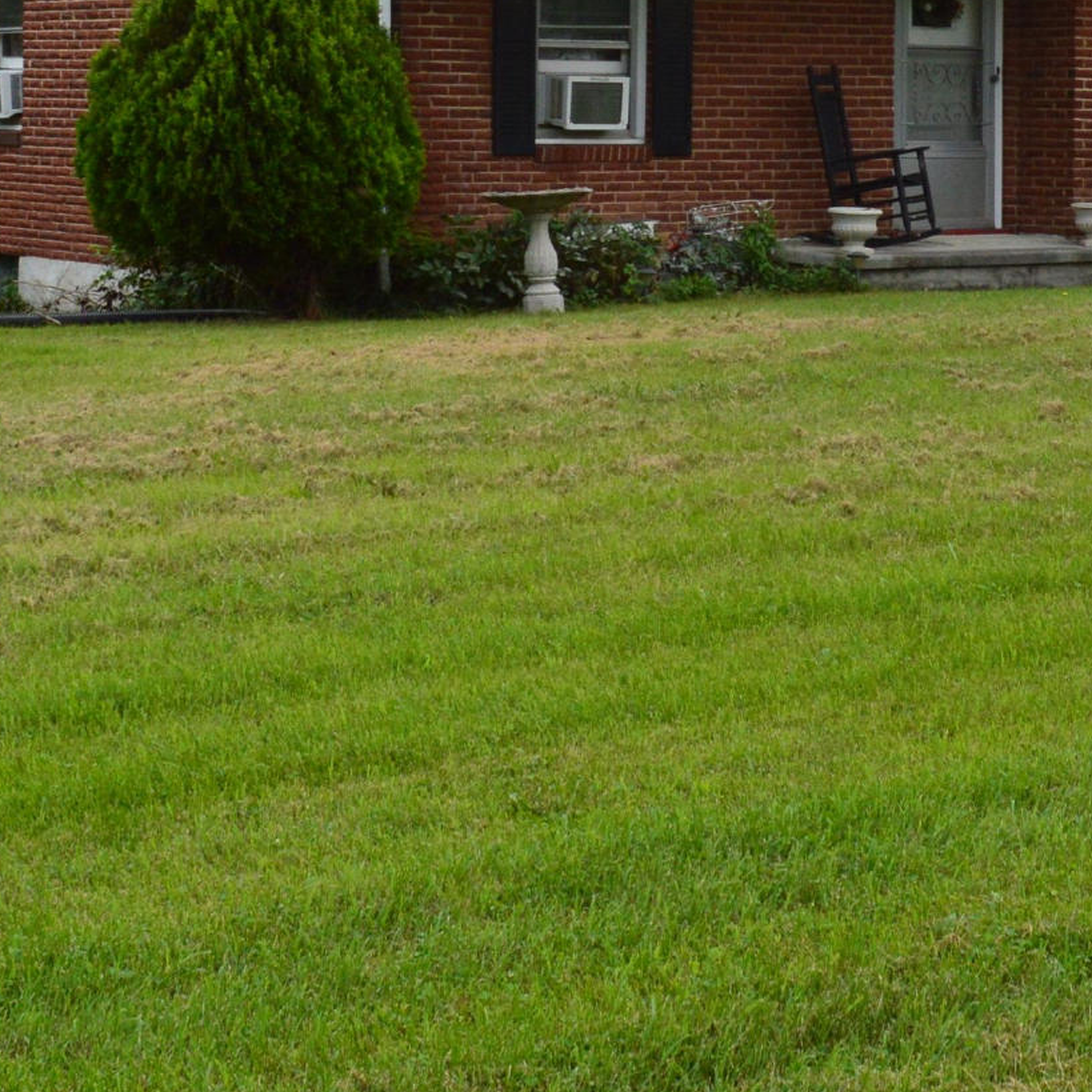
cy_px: 25
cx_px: 807
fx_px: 2998
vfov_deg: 20.1
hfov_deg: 20.5
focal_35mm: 84
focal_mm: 18
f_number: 11
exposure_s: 1/400
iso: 400
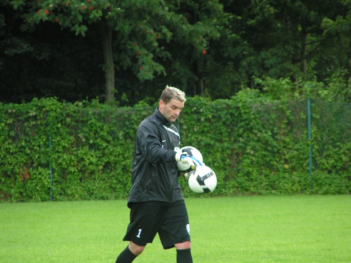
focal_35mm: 380
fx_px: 3853
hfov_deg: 5.2
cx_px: 176
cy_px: 132
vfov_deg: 3.9
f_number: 3.5
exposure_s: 1/400
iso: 160
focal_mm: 58
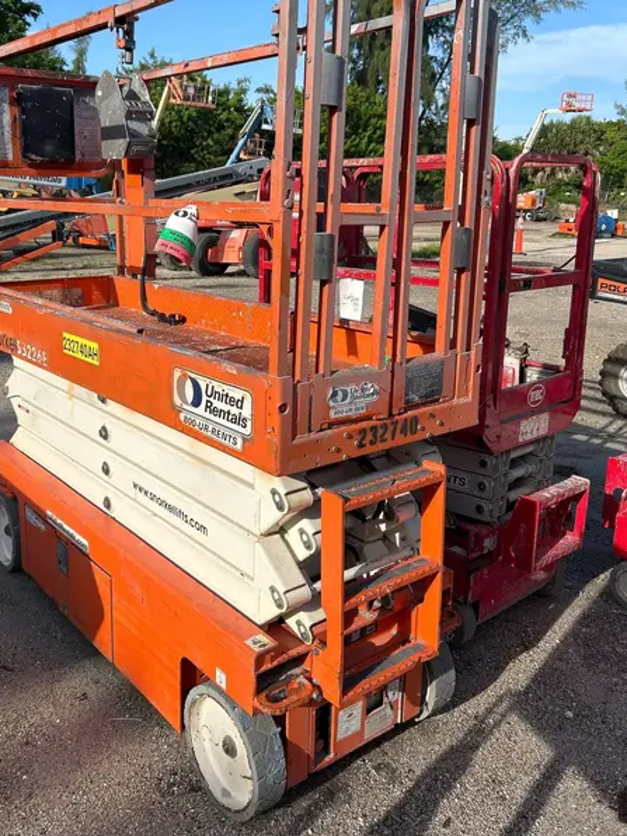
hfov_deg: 43.9
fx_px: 773
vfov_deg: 56.7
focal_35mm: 32
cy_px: 379
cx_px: 247
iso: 50
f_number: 1.5
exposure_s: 1/2915
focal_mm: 5.7
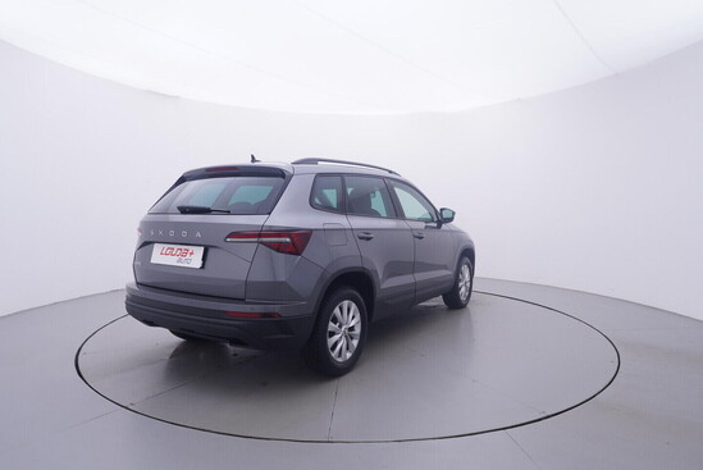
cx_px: 352
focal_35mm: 22
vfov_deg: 56.2
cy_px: 235
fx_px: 440
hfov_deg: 77.3
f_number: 5
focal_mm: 15
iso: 200
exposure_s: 1/80
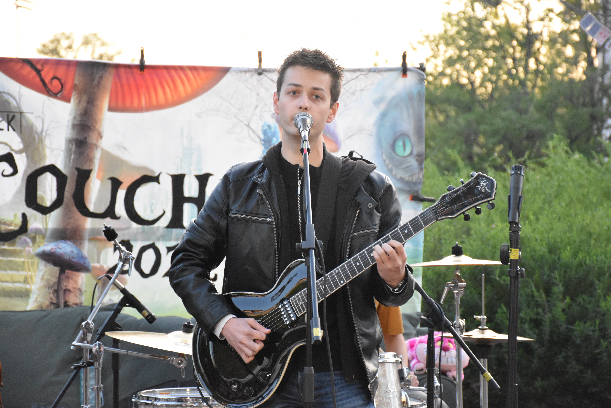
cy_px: 204
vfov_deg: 10.2
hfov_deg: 15.2
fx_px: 2291
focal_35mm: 135
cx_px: 306
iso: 3200
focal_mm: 90
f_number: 5.3
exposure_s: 1/320
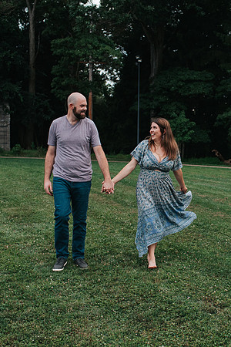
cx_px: 184
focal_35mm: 53
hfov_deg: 25.1
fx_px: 509
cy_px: 173
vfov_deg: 37.6
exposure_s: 1/1250
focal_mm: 35
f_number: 2.8
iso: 1000
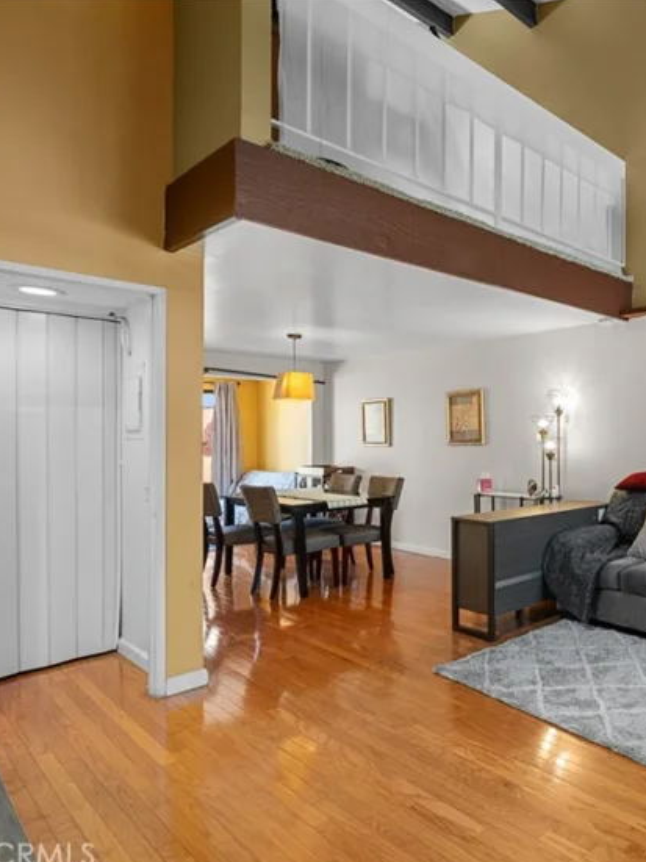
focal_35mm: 22
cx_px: 613
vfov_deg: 76.4
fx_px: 548
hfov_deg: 51.7
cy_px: 435
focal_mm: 15
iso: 250
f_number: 9
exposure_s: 1/2.5
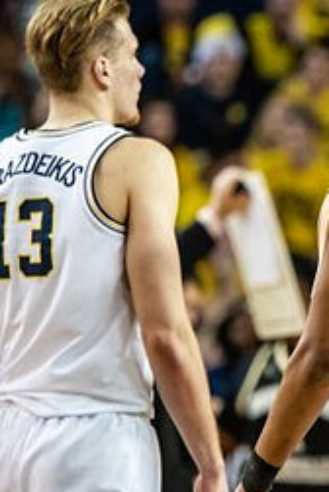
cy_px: 241
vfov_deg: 2.9
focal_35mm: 703
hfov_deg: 2.0
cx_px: 417
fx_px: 9610
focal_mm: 200
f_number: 2.8
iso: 2500
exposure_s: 1/1250
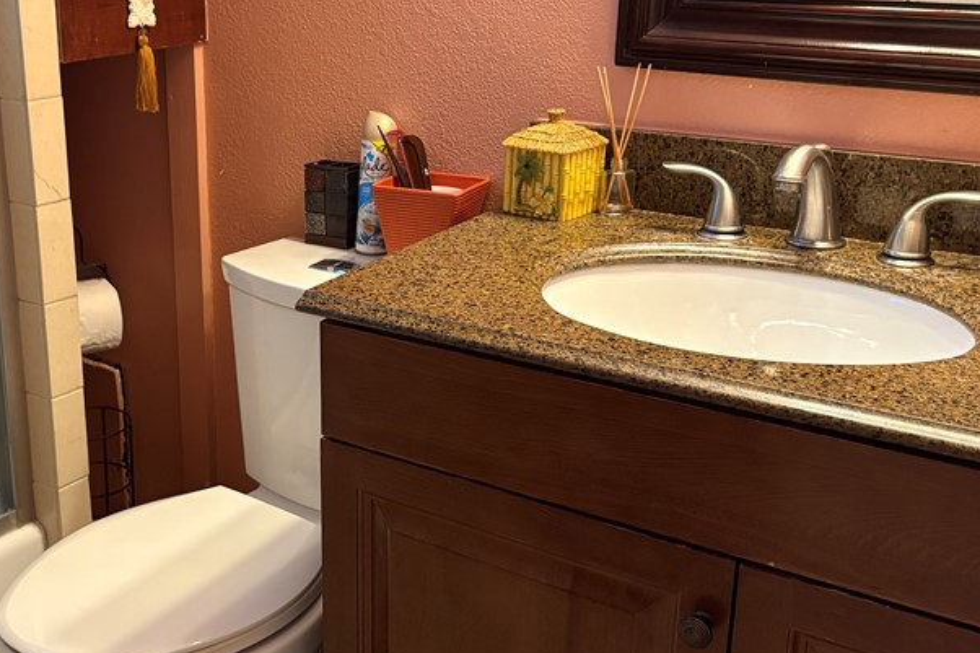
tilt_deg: -19.2
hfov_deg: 41.8
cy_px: 311
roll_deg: +1.7
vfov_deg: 29.2
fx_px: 1252
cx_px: 277
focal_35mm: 46
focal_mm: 5.96
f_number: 1.6
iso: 320
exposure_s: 1/60
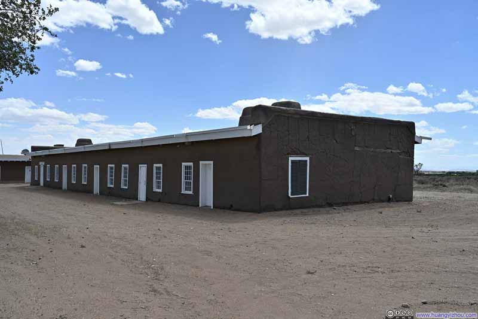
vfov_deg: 41.1
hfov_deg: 58.7
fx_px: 425
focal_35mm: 32
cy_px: 160
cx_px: 239
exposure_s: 1/320
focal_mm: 32
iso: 64
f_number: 6.3
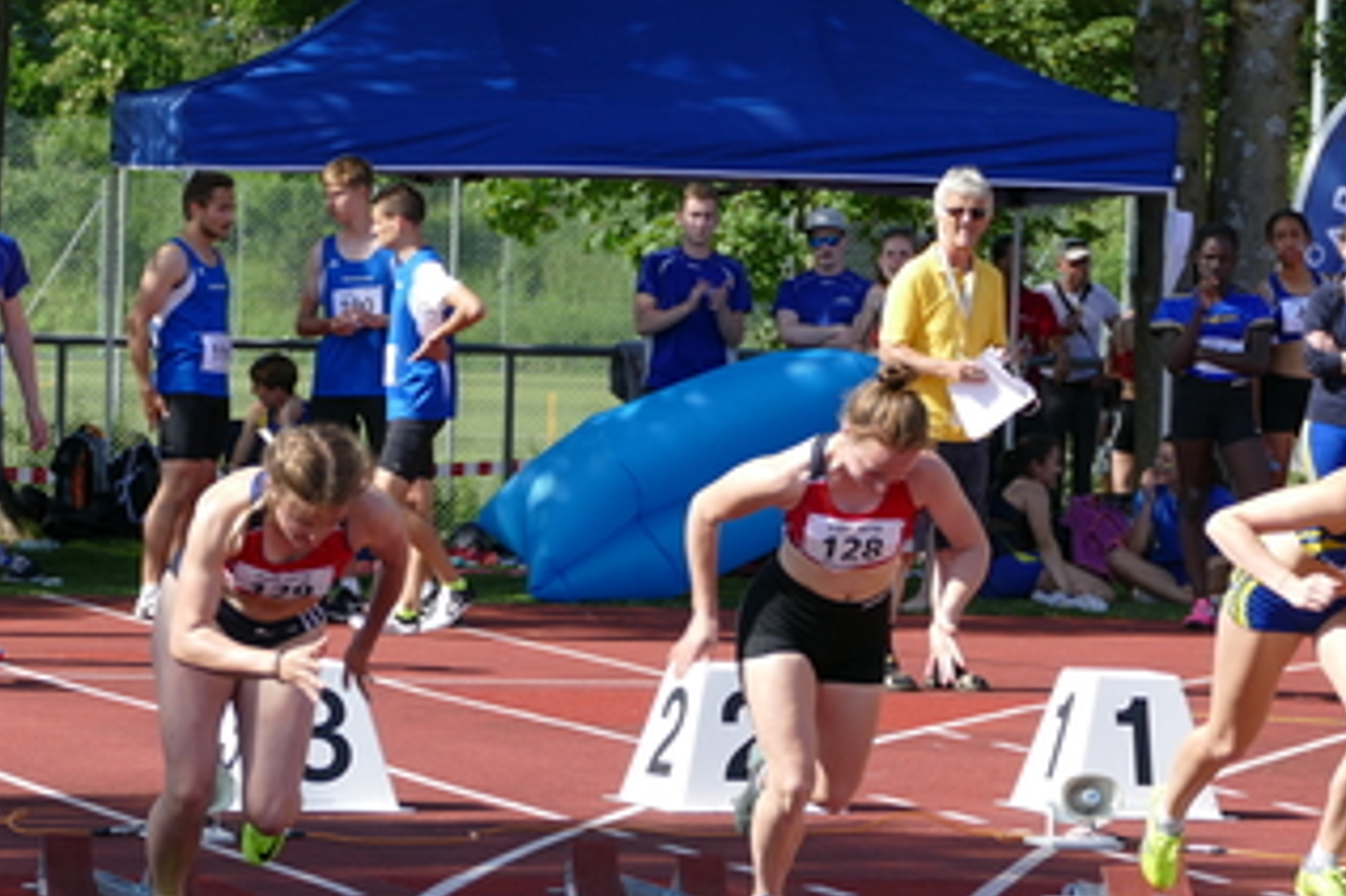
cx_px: 480
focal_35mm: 230
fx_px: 8595
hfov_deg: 9.0
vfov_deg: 6.0
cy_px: 756
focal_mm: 49.07
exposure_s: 1/640
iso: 125
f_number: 3.9
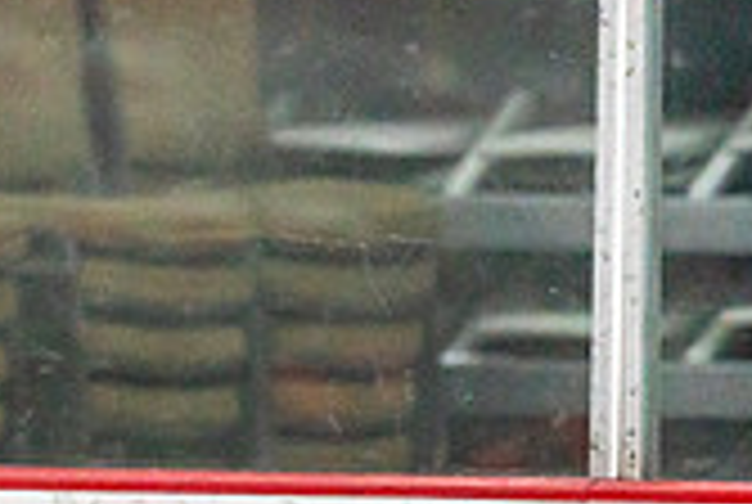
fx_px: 17473
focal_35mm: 835
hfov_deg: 2.5
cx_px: -18
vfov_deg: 1.7
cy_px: 740
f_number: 2.8
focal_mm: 200
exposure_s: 1/1250
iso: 3200
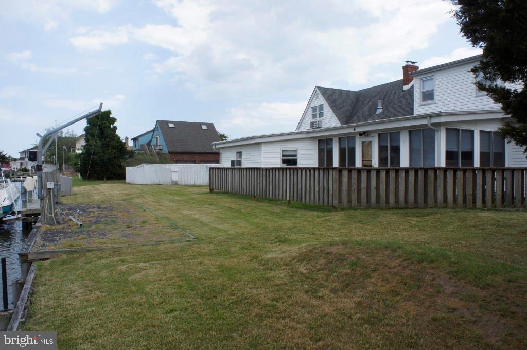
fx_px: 395
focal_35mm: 27
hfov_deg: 67.4
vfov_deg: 47.8
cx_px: 264
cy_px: 175
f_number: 22
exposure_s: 1/40
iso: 200
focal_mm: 18
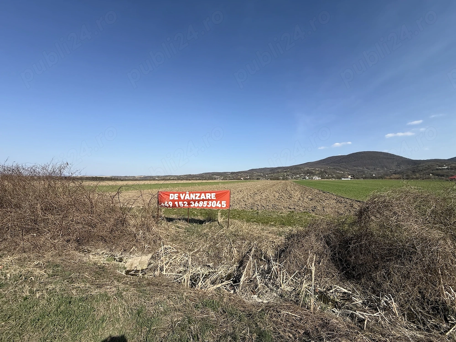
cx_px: 228
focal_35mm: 14
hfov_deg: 102.1
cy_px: 171
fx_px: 184
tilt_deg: +4.8
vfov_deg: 85.7
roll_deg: -0.4
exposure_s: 1/2717
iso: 50
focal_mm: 2.22
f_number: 2.2
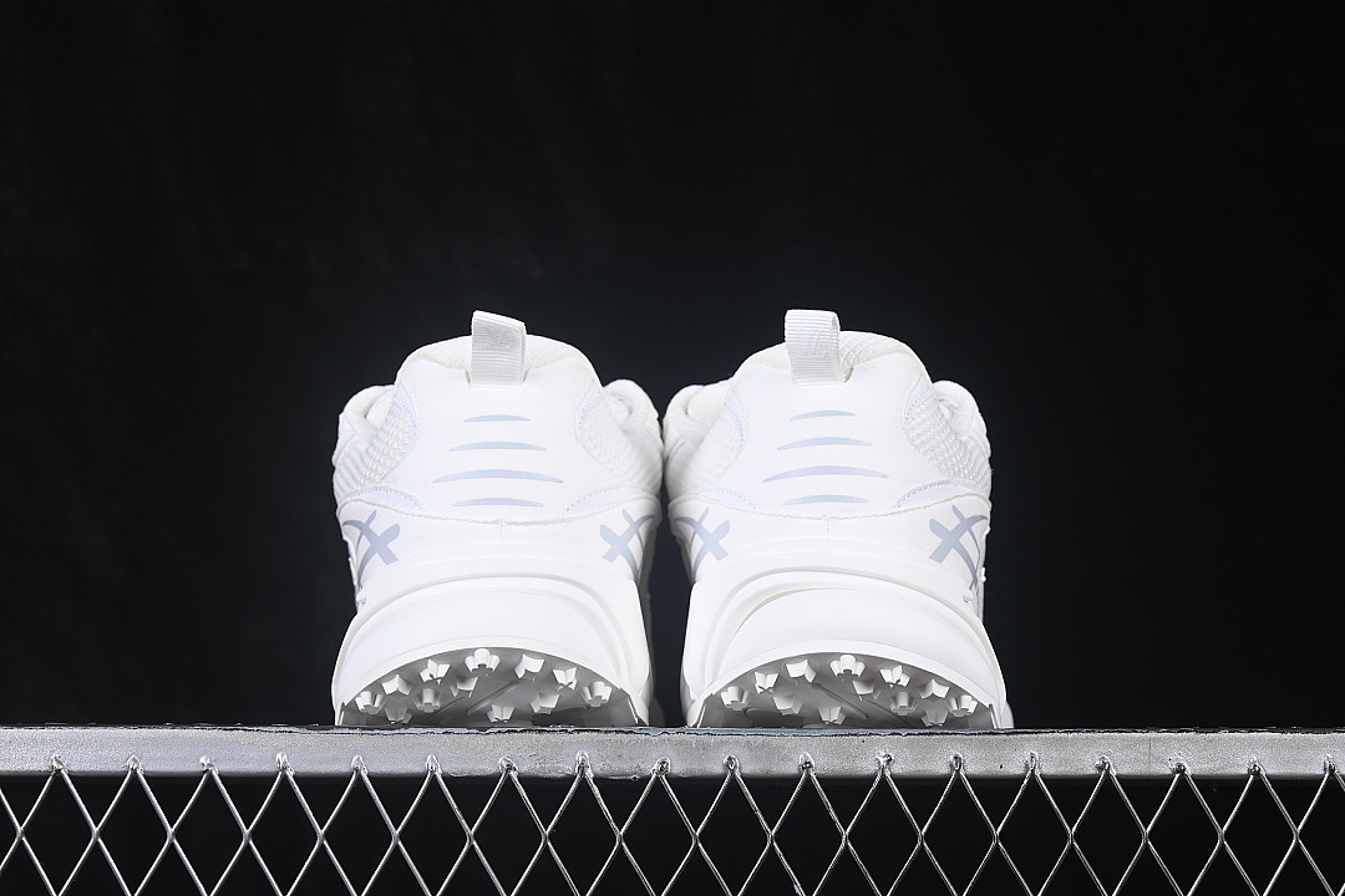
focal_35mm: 75
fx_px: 2802
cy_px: 448
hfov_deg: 27.0
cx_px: 672
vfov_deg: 18.2
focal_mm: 50
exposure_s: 1/80
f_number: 8
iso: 160
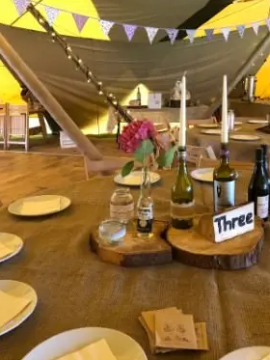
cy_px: 166
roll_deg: +2.6
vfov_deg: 51.3
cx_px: 161
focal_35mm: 36
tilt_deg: -16.5
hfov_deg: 39.5
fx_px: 374
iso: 80
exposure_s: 1/7
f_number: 1.8
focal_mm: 4
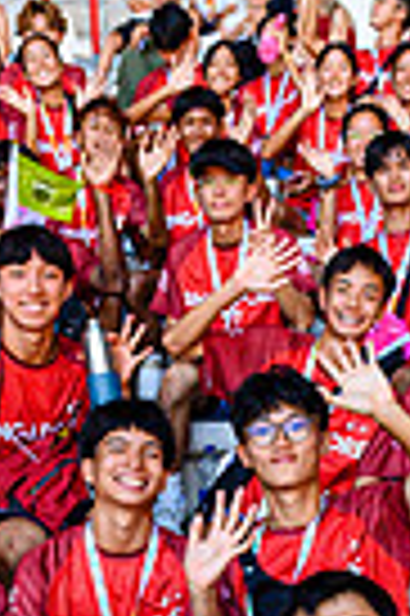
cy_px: 724
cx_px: 239
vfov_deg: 23.6
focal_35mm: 79
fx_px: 1353
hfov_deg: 17.2
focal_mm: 24
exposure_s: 1/800
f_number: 5.6
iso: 4500
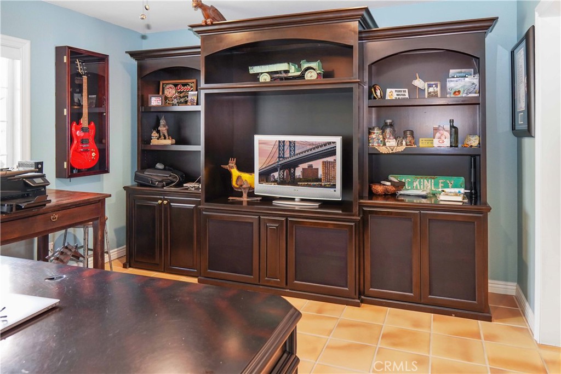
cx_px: 280
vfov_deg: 53.1
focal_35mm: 24
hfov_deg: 73.7
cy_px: 187
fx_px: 374
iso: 400
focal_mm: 16
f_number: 4
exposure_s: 1/13
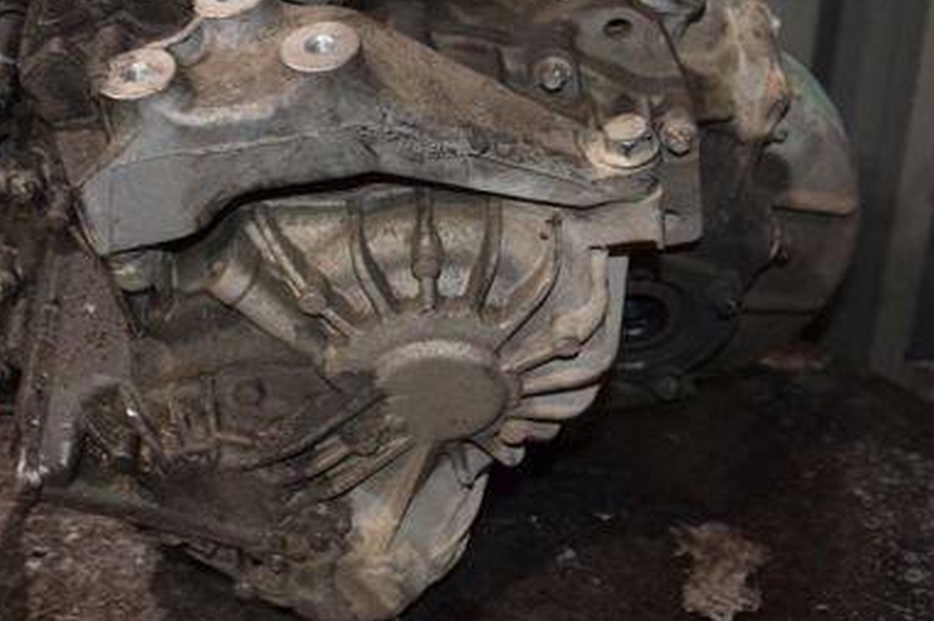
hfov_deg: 31.9
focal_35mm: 63
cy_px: 193
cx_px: 396
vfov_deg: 21.5
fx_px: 1629
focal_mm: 25
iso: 800
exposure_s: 1/60
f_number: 5
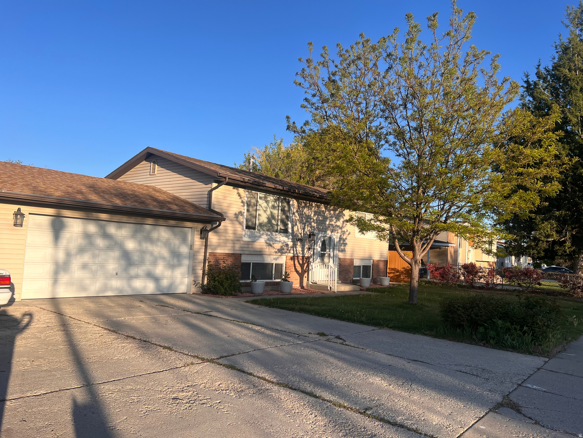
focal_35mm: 26
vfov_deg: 53.1
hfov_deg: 67.3
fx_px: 438
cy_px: 219
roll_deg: -3.3
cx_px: 292
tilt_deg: +2.2
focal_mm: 5.7
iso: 50
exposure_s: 1/2045
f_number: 1.5
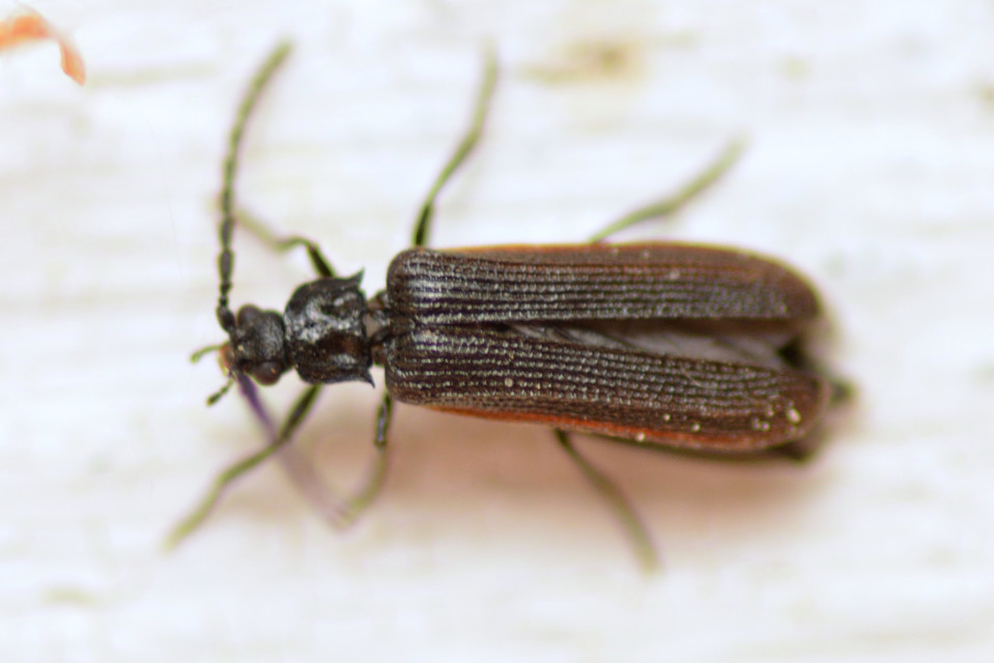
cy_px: 332
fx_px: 4143
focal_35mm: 150
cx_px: 497
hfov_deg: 13.7
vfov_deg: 9.2
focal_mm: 100
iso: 400
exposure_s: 1/320
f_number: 5.6
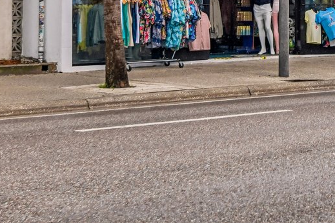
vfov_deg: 9.6
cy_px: -142
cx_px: 445
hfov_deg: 14.2
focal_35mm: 138
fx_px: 1284
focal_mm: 35
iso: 400
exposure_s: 1/1000
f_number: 8
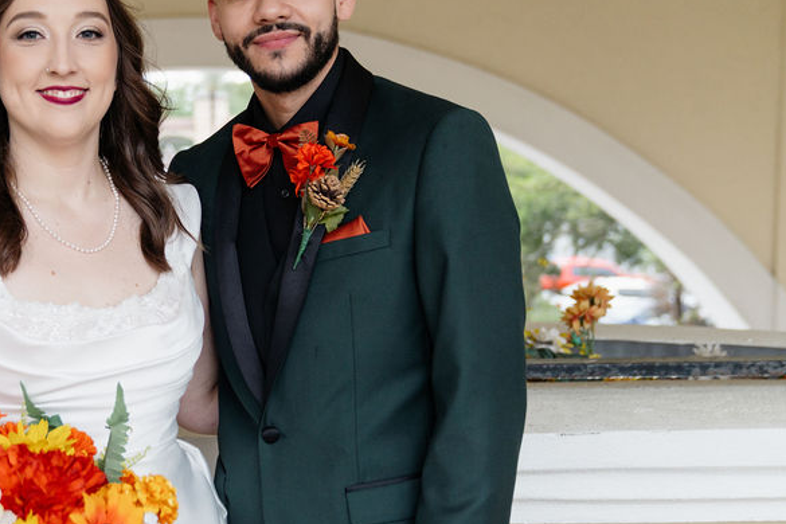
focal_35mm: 56
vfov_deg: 24.2
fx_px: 1223
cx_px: 179
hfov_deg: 34.7
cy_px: 269
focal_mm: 32
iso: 640
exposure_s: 1/125
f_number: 2.8
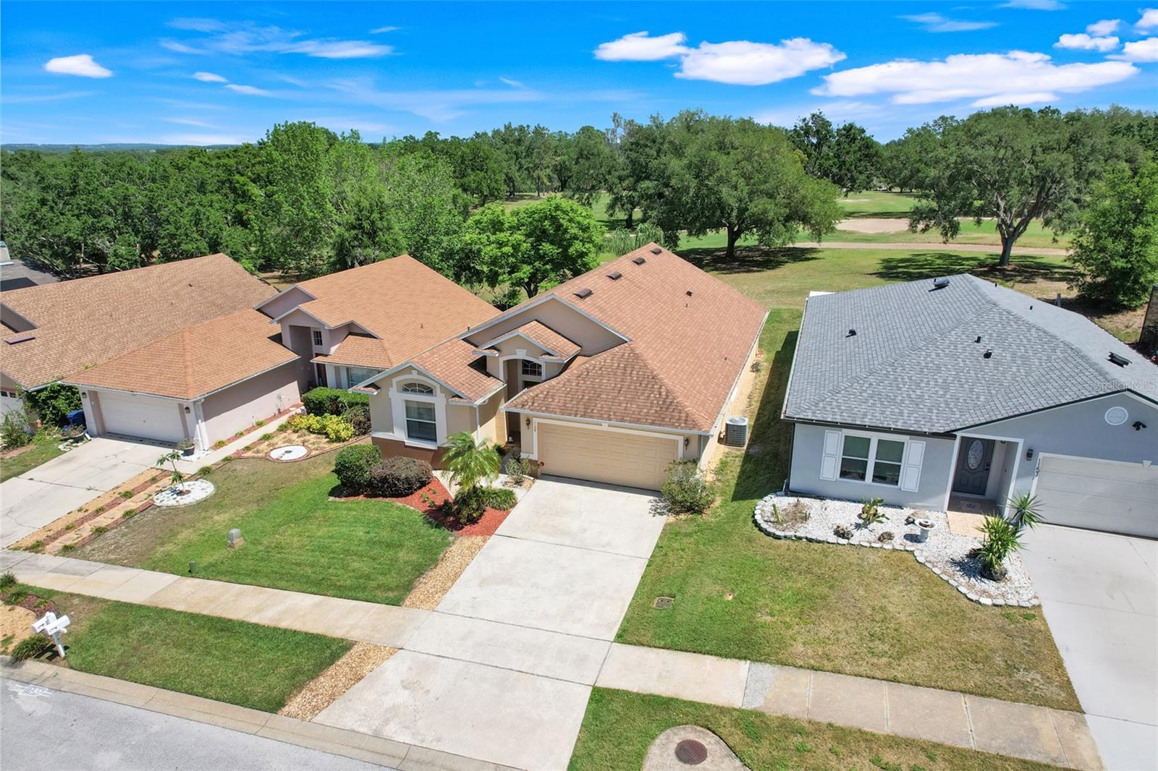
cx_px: 579
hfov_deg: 78.6
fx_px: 707
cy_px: 386
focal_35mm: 22
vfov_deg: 57.2
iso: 120
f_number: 2.8
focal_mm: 8.38
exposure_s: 1/500
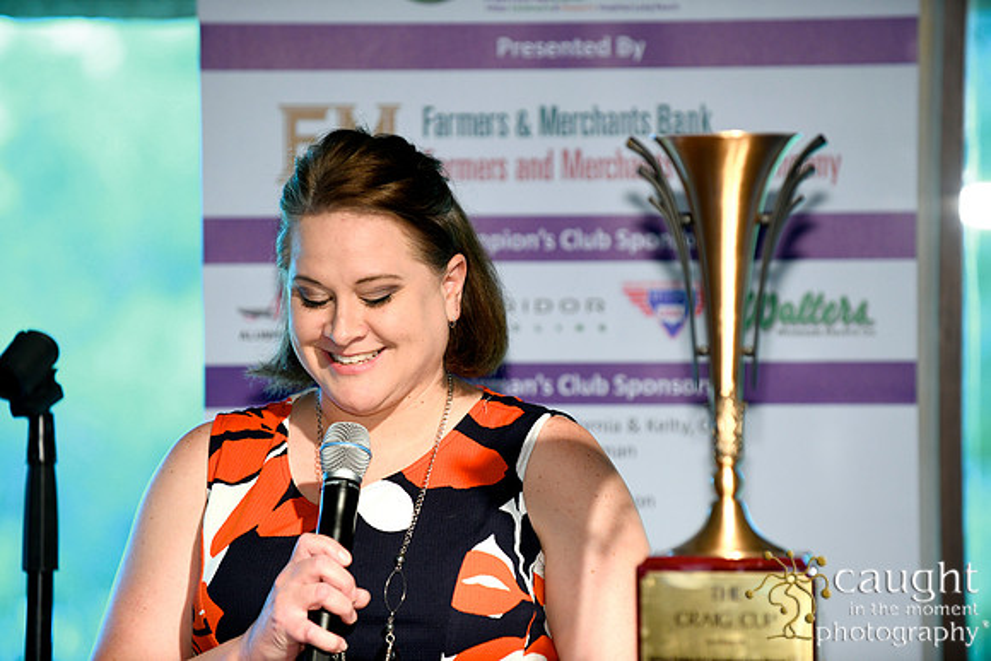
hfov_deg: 10.8
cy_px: 330
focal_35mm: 190
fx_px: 5231
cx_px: 496
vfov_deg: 7.2
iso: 800
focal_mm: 190
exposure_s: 1/160
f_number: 4
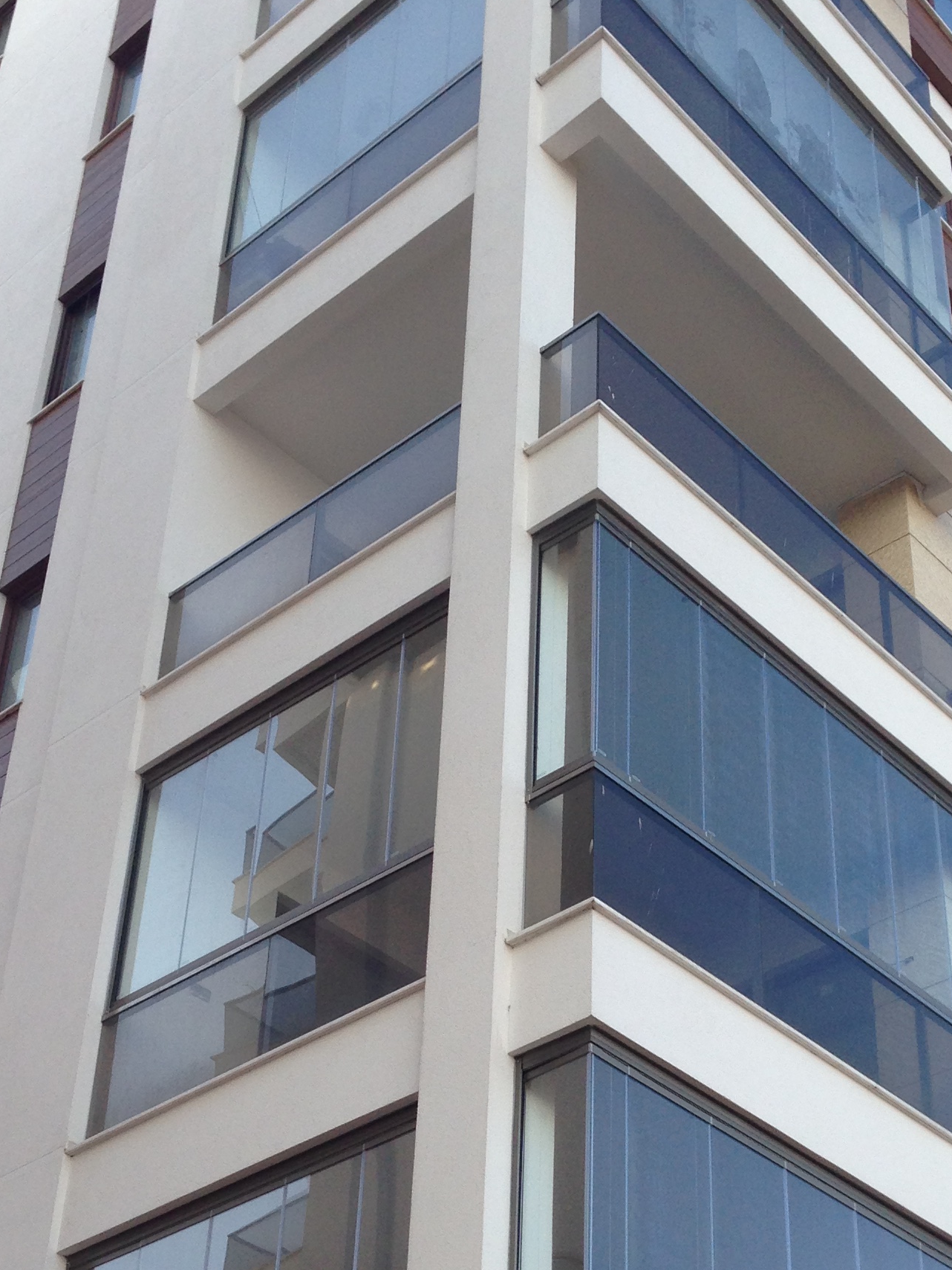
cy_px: 875
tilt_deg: +34.7
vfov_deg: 30.4
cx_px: 599
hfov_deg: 23.2
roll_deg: -2.8
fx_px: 2311
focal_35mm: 63
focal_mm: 4.12
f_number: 2.4
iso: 50
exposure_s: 1/364
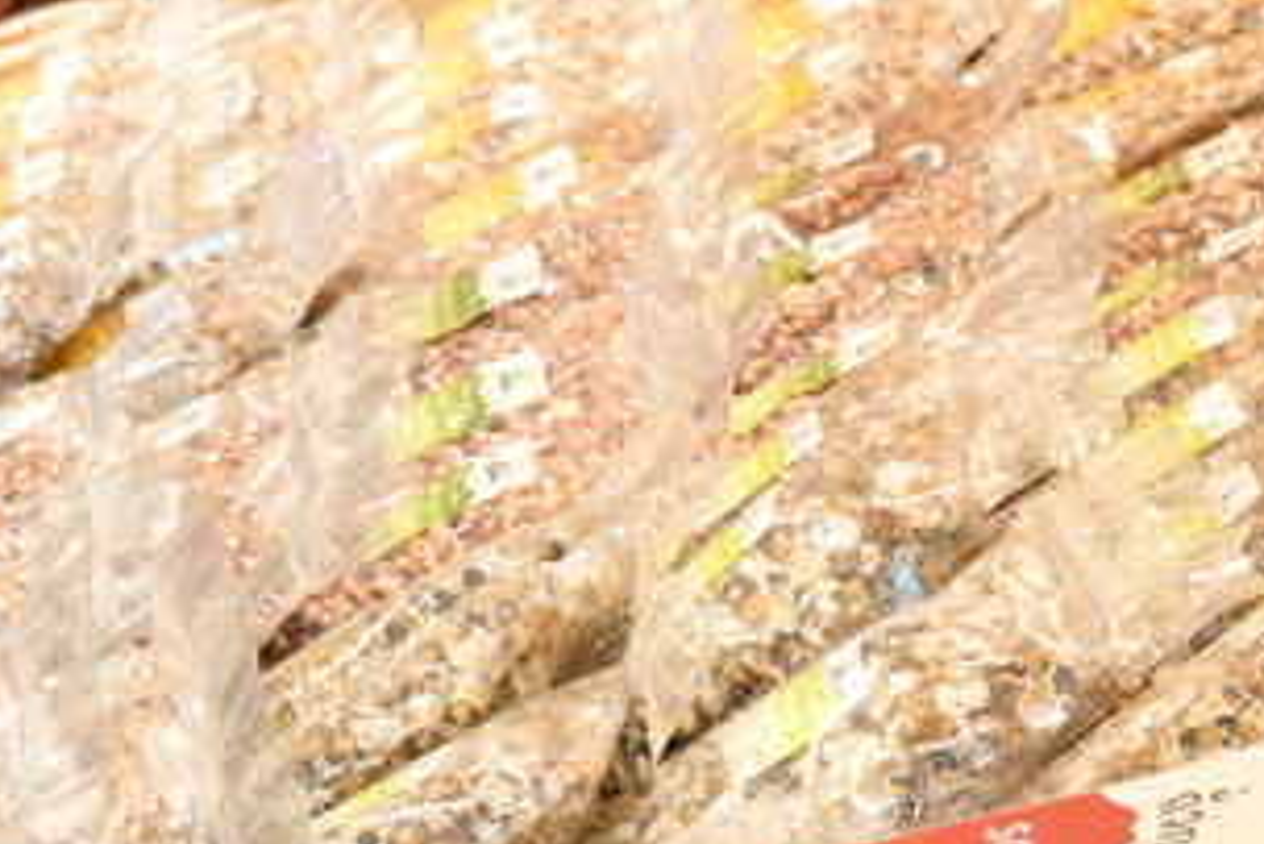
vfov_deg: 6.3
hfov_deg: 9.0
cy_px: -686
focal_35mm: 213
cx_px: -1464
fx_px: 7482
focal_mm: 40
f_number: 4
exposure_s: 1/640
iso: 4000
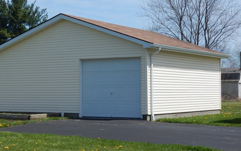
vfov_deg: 15.9
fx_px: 539
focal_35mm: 82
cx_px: 110
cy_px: 86
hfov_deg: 25.2
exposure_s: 1/1500
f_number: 4.1
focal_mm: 12.3
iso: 125
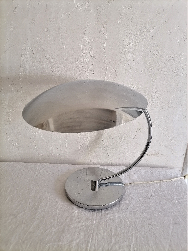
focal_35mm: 26
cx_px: 94
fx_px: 188
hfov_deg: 53.1
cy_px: 126
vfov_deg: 67.3
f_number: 1.8
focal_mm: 5.4
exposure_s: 1/33.3
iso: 125
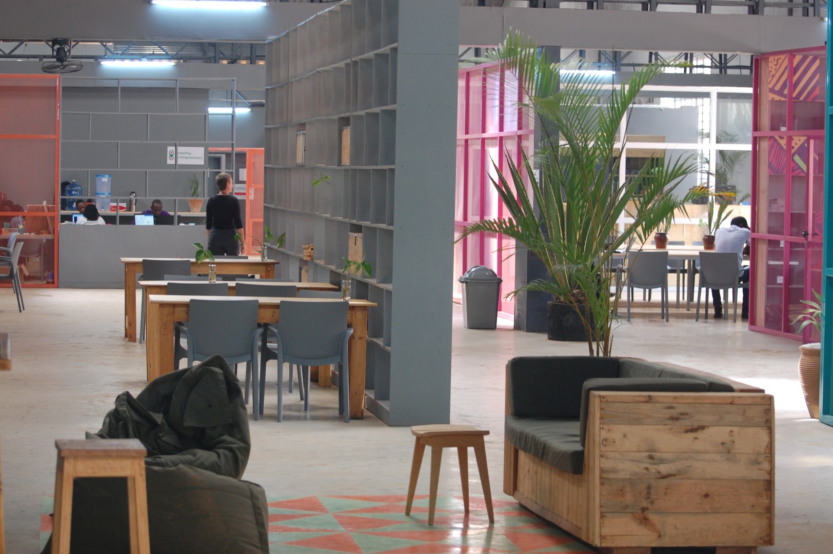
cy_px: 277
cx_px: 416
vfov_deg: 13.0
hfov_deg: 19.5
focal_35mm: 105
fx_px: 2428
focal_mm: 70
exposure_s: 1/30
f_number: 4.5
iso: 800
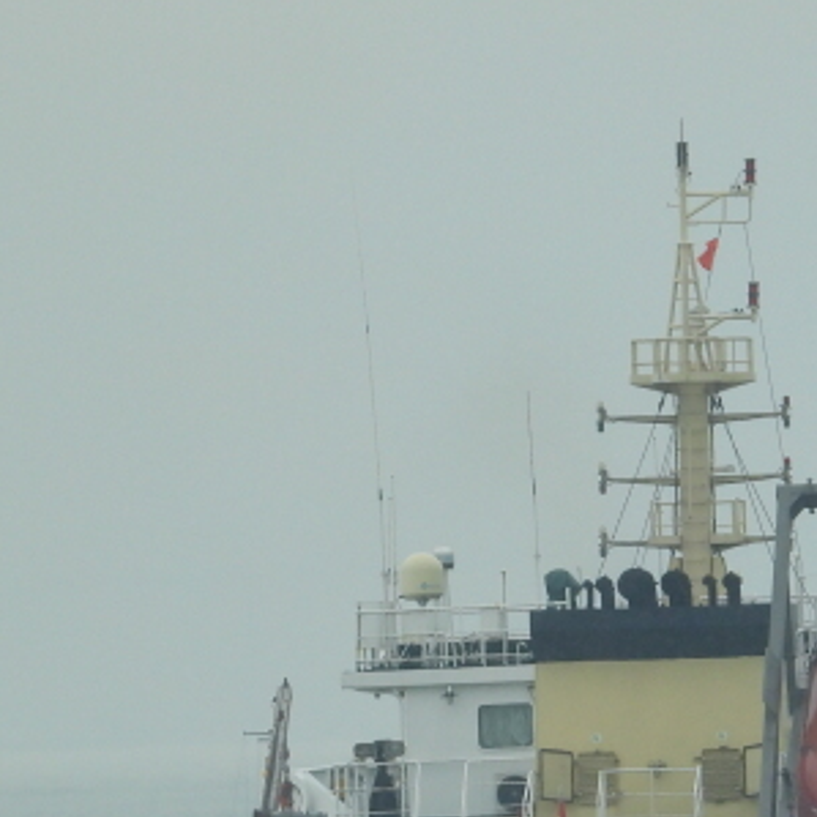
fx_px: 50494
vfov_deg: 0.9
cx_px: 828
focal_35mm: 1891
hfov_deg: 0.9
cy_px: 716
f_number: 5.6
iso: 220
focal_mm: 144
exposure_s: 1/500
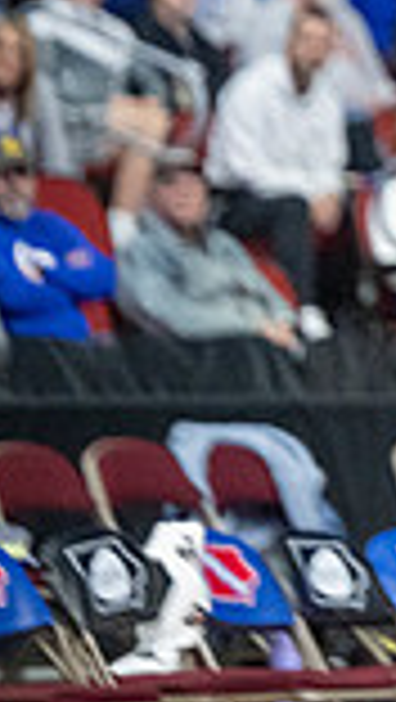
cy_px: 128
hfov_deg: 1.9
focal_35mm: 644
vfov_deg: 3.4
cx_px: 1138
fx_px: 11996
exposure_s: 1/1250
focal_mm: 165
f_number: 2.8
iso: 2500
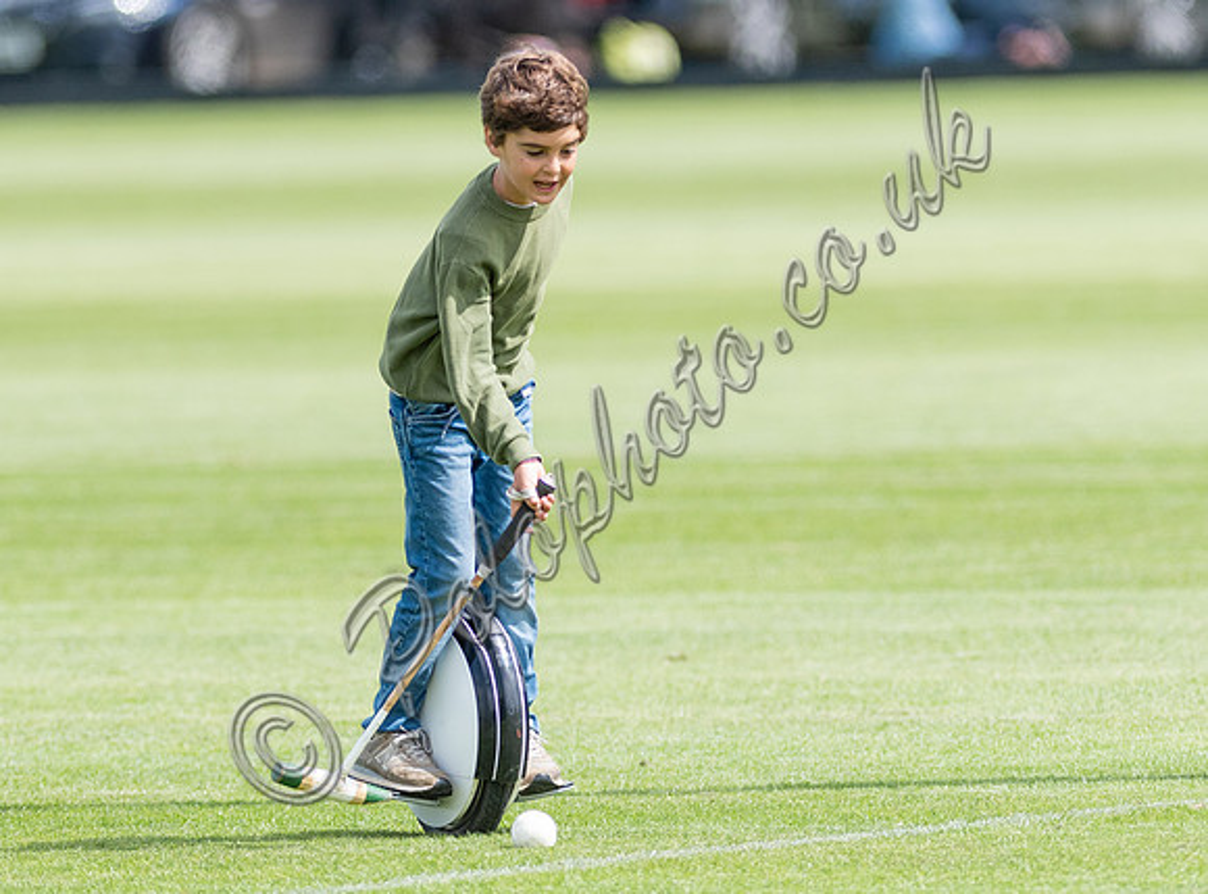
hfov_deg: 3.0
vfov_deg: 2.2
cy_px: 362
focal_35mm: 659
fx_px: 22891
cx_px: 549
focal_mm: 300
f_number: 2.8
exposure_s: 1/6400
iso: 400
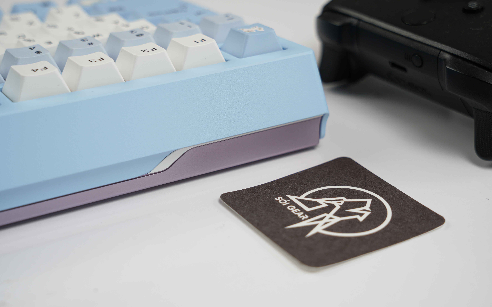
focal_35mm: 46
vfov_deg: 28.2
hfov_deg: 43.8
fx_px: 612
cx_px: 246
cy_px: 154
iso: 125
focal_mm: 44.6
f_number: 6.3
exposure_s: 1/80
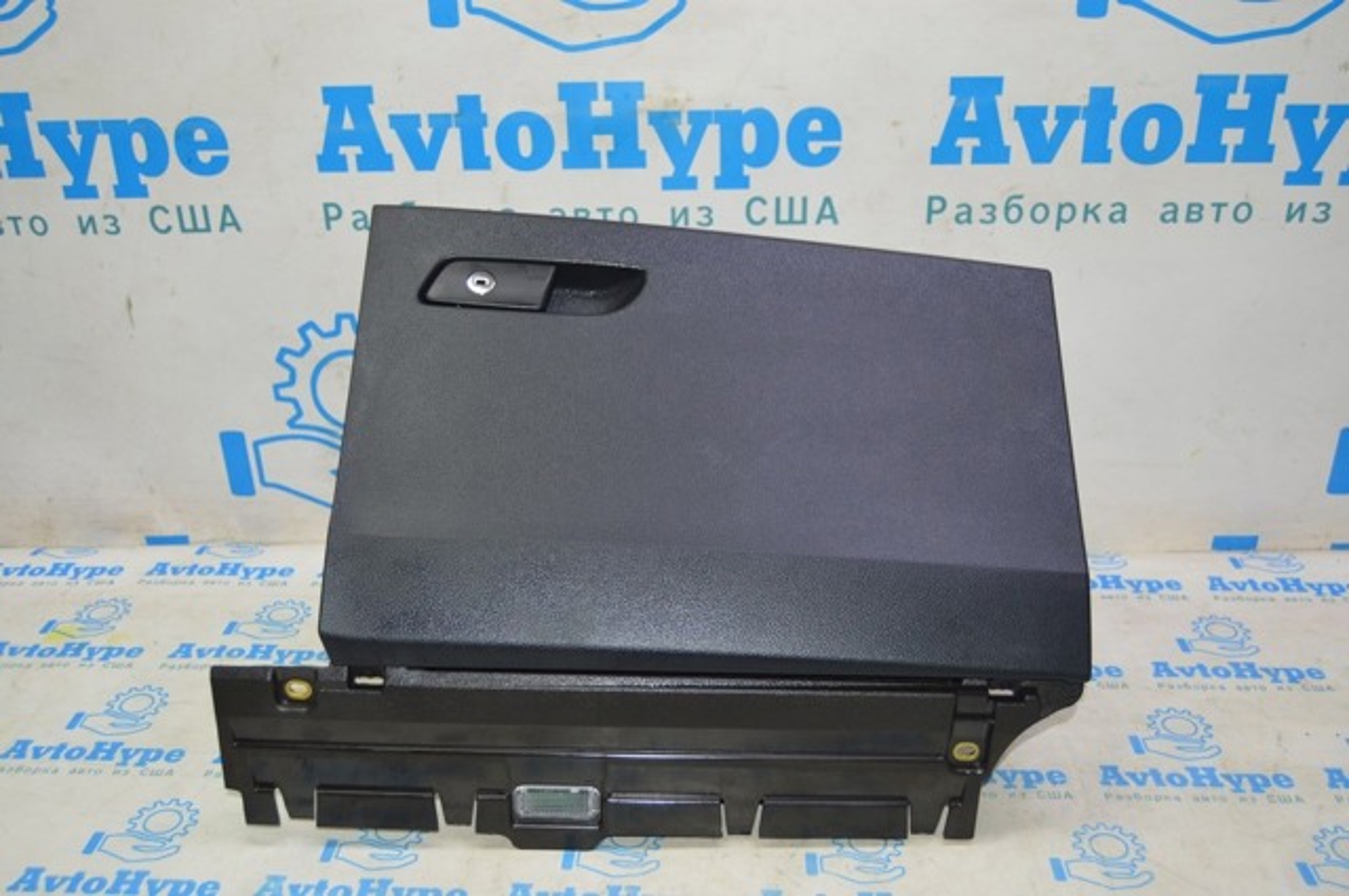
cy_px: 448
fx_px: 1291
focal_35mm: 34
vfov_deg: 38.3
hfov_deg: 55.2
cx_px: 674
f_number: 4
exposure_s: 1/60
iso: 400
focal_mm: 23
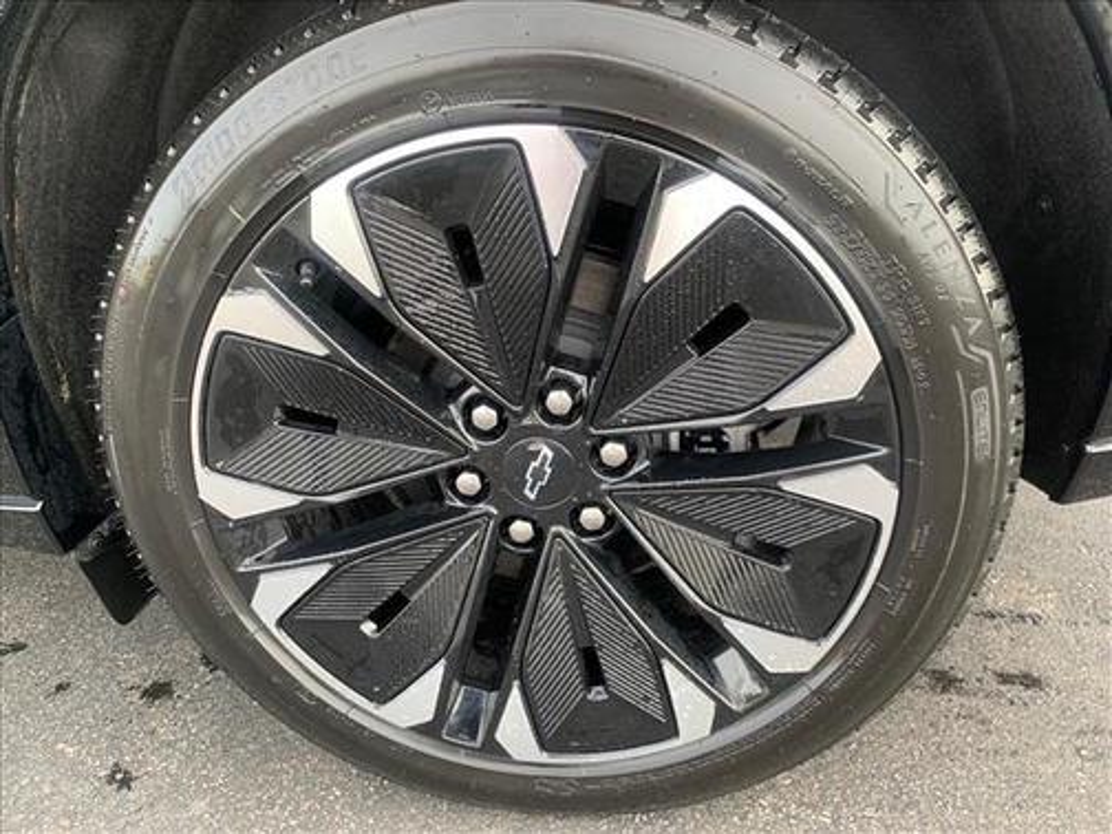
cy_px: 417
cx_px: 556
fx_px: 835
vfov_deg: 53.1
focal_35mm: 26
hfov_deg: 67.3
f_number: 1.8
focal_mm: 4.25
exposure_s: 1/121
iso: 50
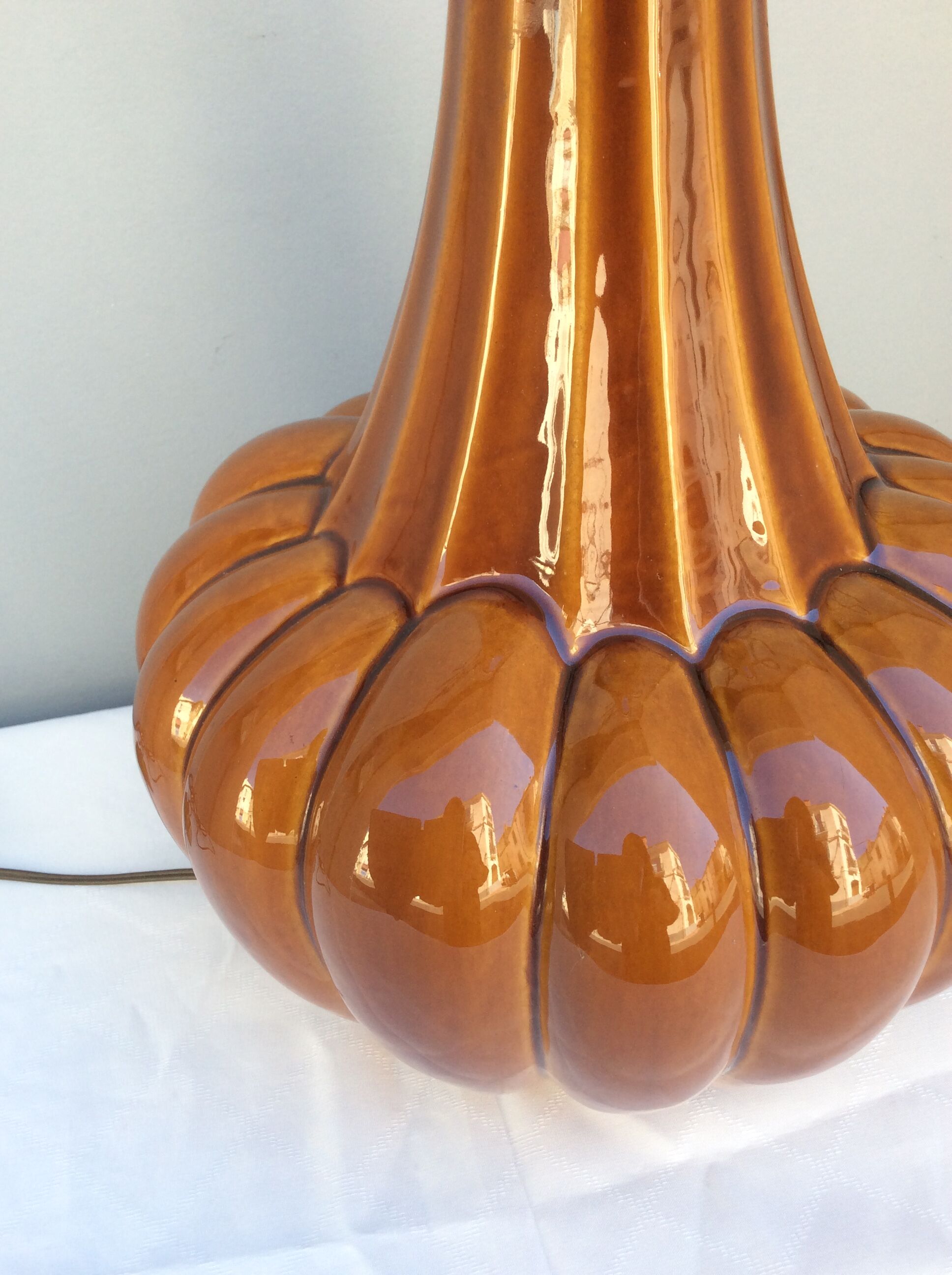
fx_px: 1177
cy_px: 638
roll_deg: +5.1
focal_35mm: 32
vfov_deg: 56.9
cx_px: 476
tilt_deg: -33.3
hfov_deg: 44.1
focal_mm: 3.3
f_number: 2.4
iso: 32
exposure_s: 1/115
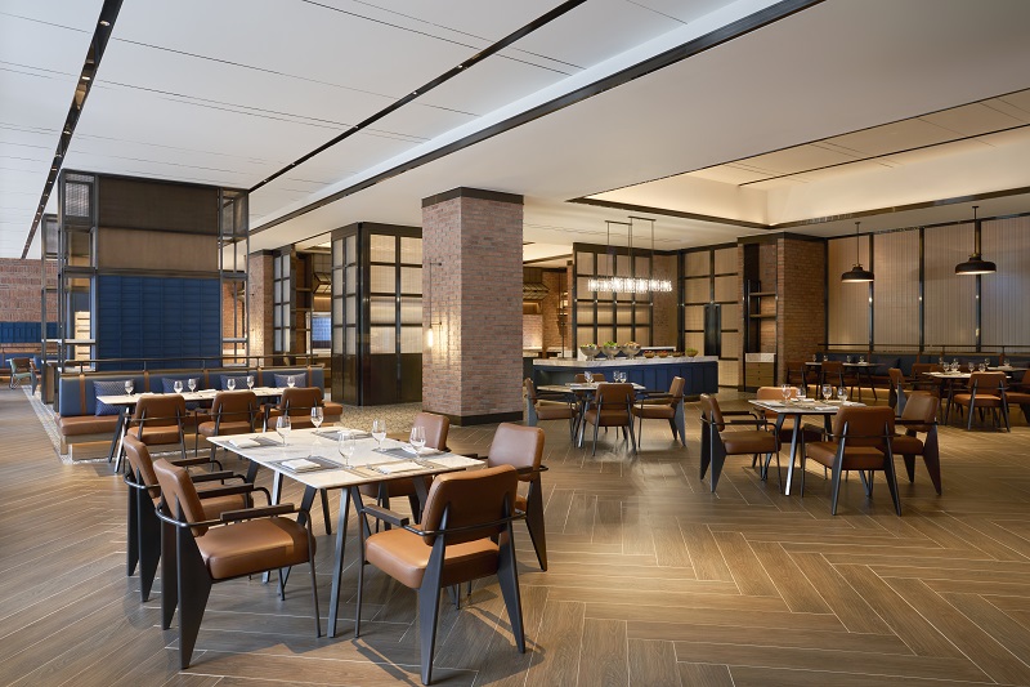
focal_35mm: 23
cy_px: 344
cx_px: 515
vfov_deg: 55.1
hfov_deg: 76.1
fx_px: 658
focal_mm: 23
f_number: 10
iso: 320
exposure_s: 1/2.5
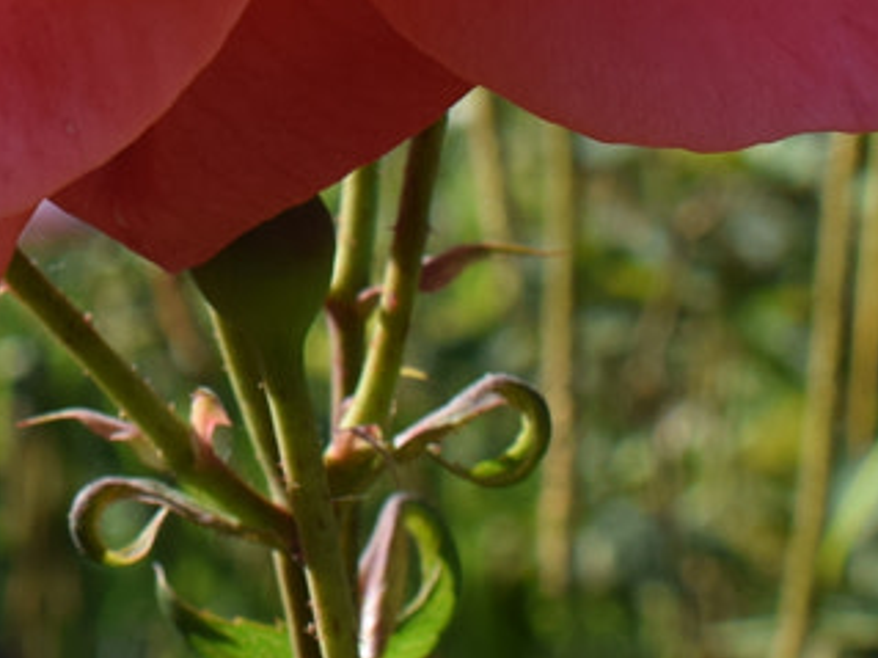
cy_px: -406
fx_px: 4219
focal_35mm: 166
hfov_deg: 11.6
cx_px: -198
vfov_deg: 8.7
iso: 200
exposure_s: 1/500
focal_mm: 23
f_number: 8
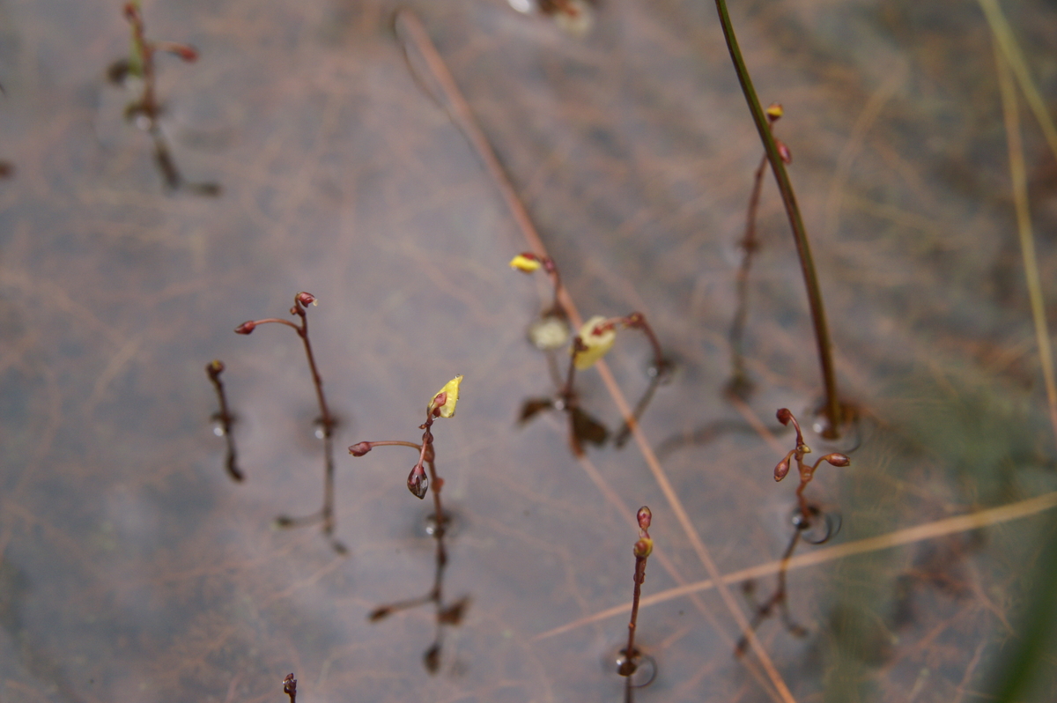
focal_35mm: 105
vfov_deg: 13.0
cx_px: 528
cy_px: 352
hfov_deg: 19.5
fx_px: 3080
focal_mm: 70
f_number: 7.1
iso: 400
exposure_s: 1/125
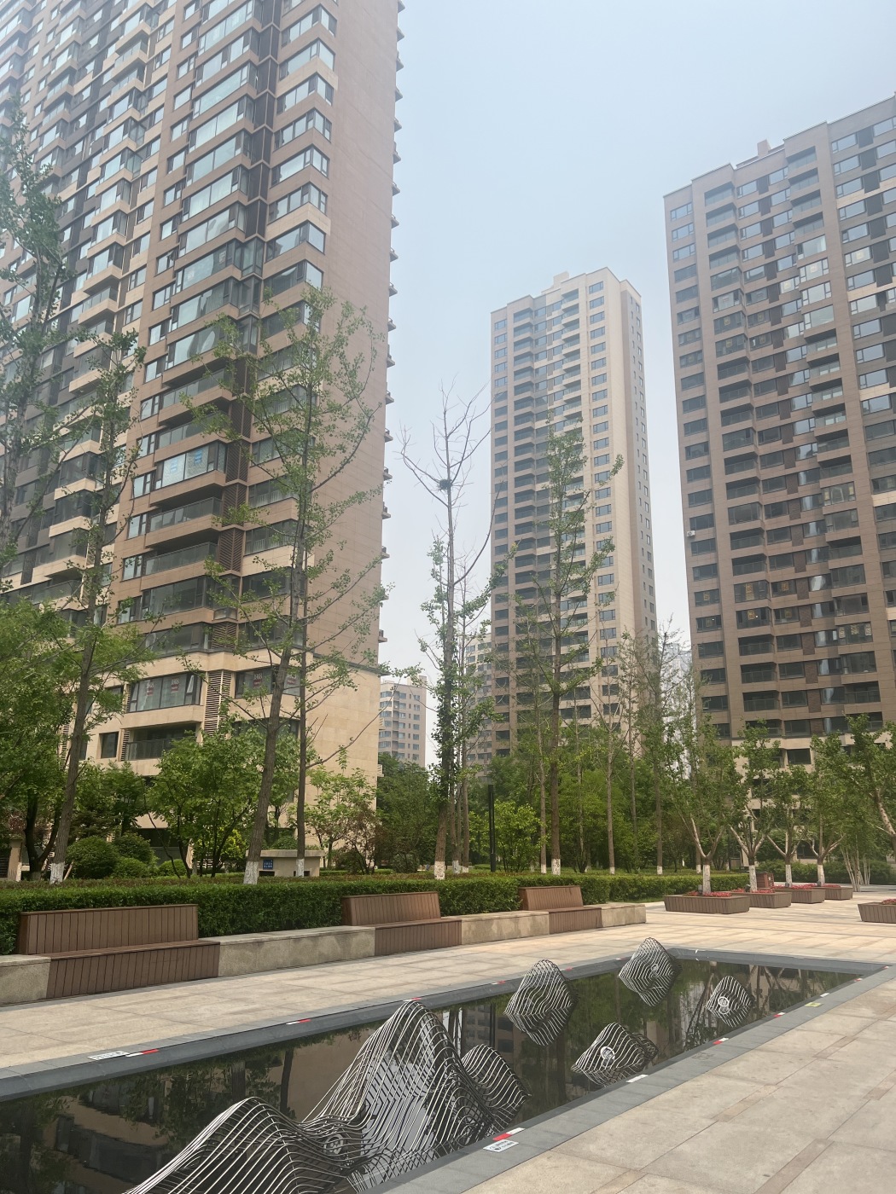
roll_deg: -0.5
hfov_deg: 53.1
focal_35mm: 26
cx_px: 448
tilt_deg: +16.6
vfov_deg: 67.3
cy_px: 597
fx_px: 897
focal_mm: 5.7
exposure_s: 1/4444
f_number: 1.5
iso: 50
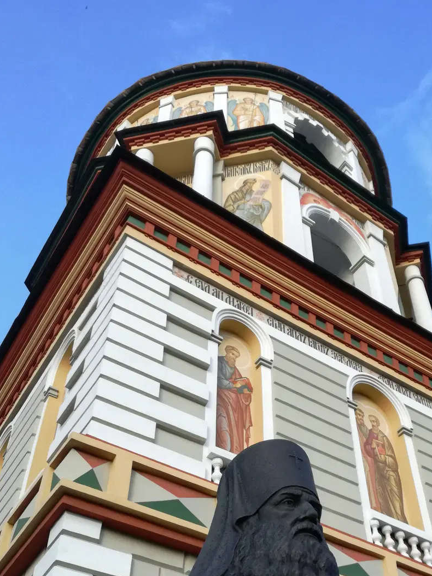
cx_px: 300
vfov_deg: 44.9
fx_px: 683
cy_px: 398
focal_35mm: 41
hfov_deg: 34.7
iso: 50
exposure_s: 1/196
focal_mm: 3.79
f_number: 2
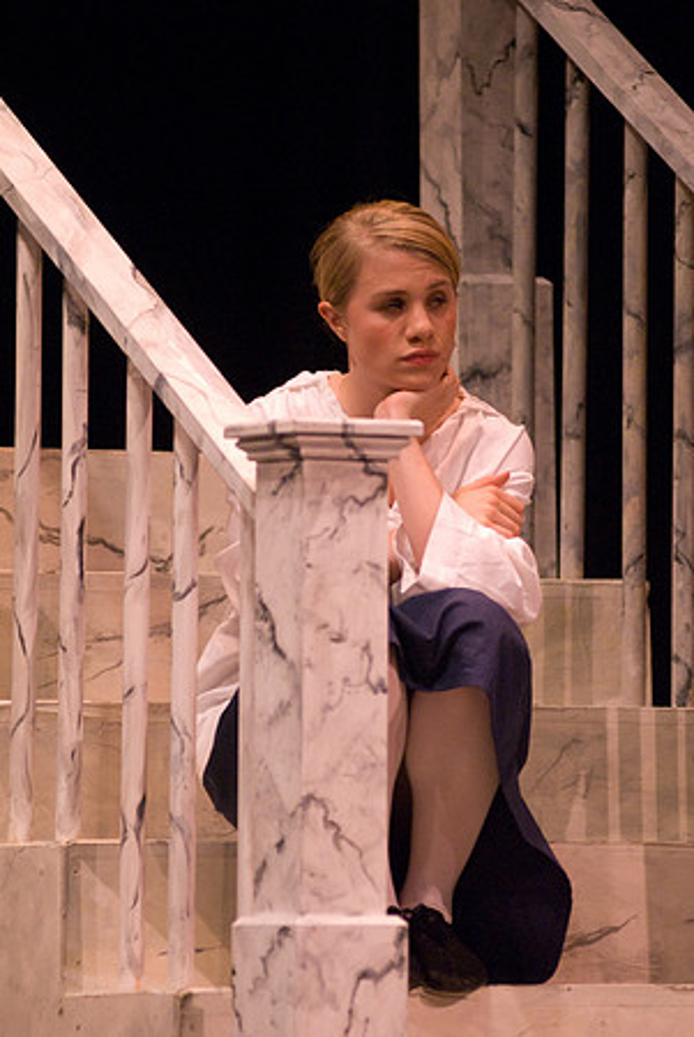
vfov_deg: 6.9
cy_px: 518
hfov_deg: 4.6
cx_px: 347
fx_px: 8654
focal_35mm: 300
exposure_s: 1/250
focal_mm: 200
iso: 1600
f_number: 2.8
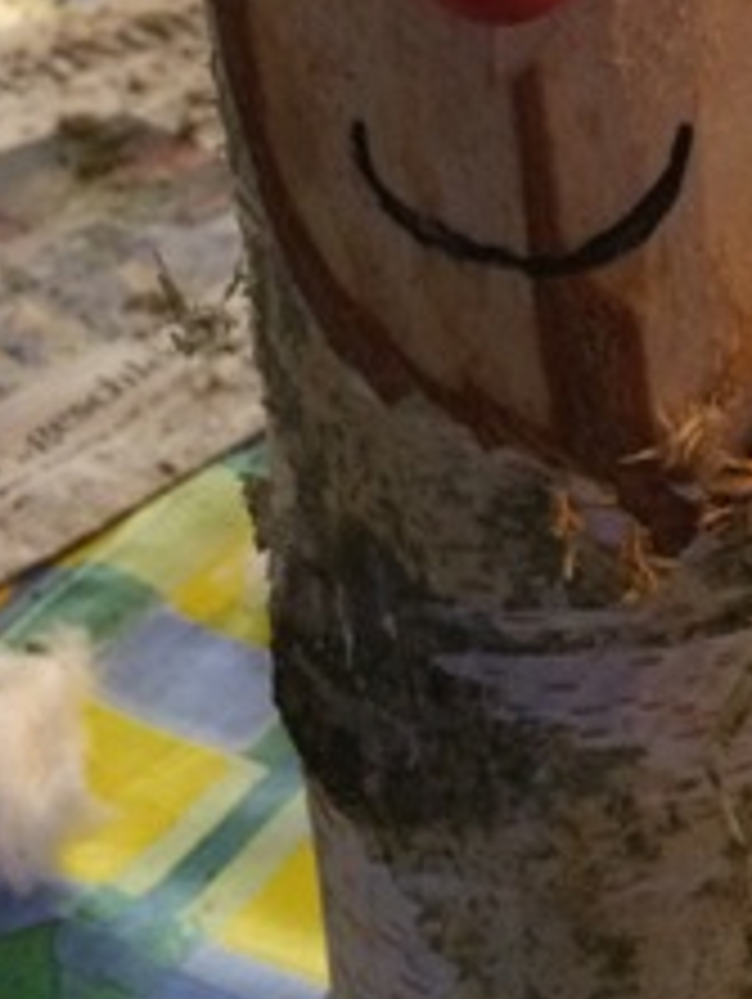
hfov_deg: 16.9
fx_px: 2515
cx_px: 558
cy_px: -380
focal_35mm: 87
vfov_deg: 20.2
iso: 320
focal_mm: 4.15
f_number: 2.2
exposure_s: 1/24
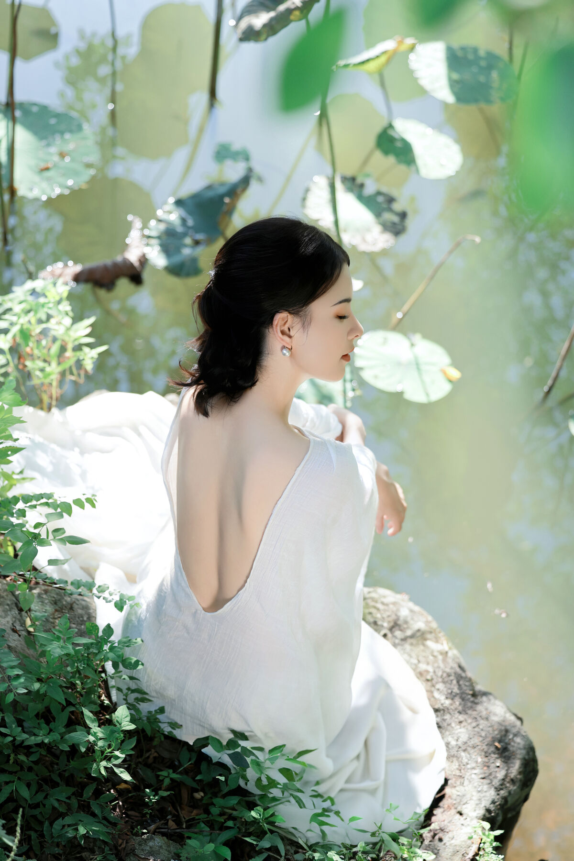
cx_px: 287
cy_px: 430
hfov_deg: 19.7
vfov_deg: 29.2
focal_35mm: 69
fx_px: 1650
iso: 160
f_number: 3.2
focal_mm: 70
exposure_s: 1/400
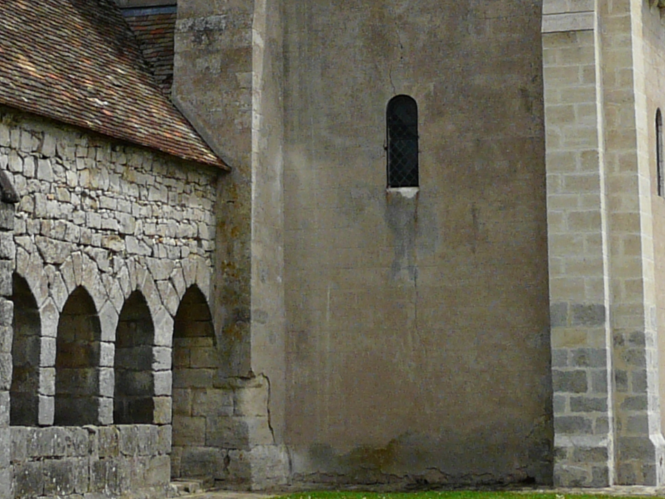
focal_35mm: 95
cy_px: -104
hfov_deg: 20.6
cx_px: 301
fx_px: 1825
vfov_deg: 15.0
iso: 100
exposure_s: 1/400
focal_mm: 4.6
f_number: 5.6
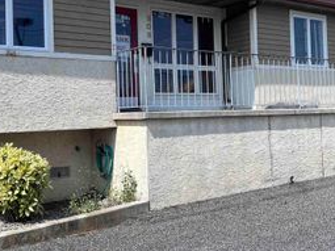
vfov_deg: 28.5
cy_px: 98
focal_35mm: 51
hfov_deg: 37.5
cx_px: 163
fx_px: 493
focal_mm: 5.7
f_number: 1.5
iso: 50
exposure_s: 1/4630
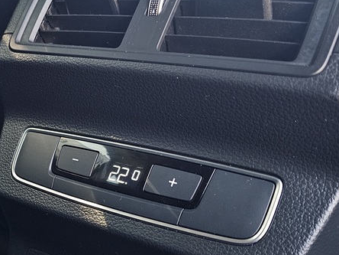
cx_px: 54
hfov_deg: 34.7
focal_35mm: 53
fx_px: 519
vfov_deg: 27.2
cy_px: 186
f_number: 1.7
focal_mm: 6.3
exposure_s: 1/120
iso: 500
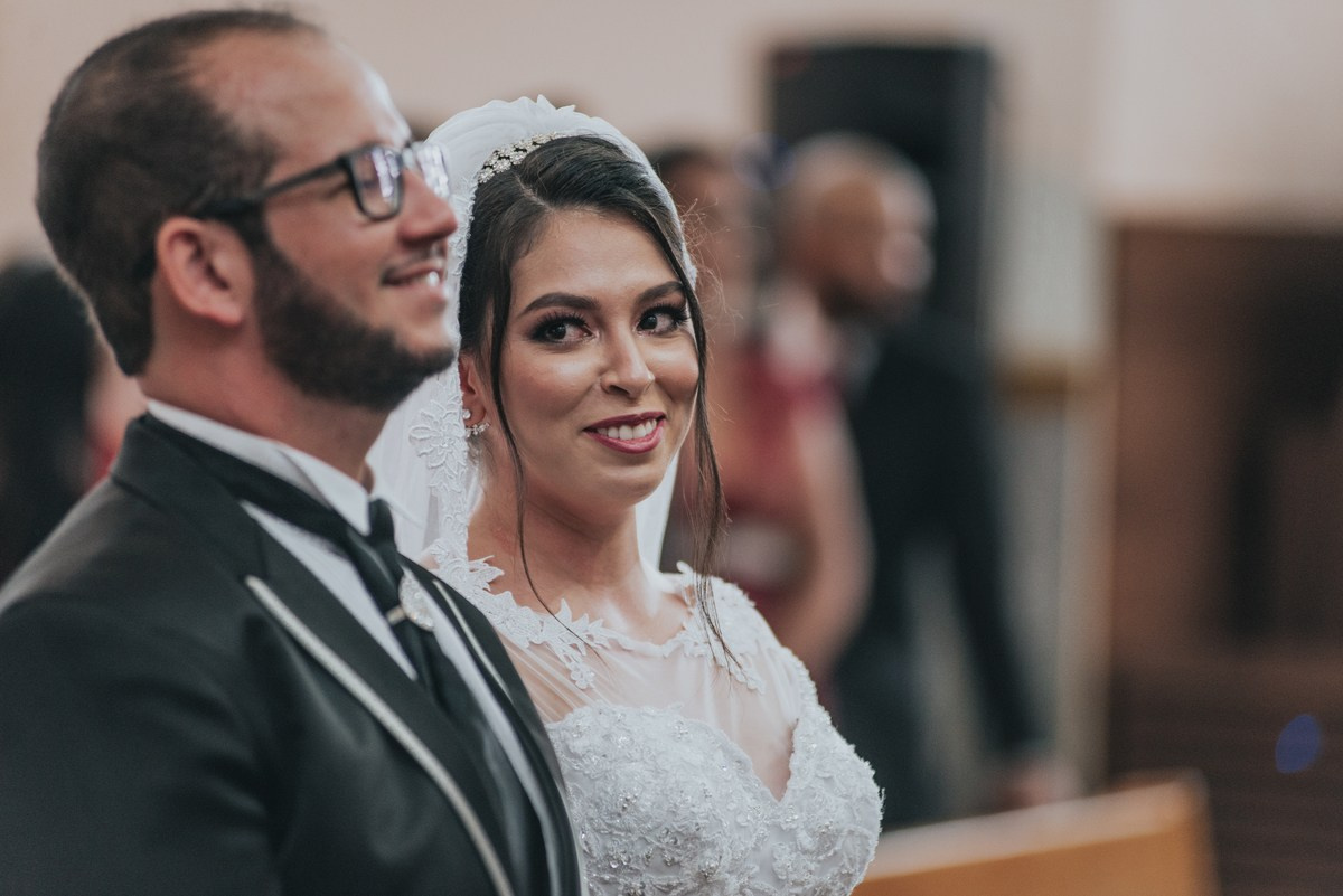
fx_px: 7556
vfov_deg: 6.8
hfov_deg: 10.2
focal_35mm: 202
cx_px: 672
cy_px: 448
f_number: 2.8
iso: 1600
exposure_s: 1/125
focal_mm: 200
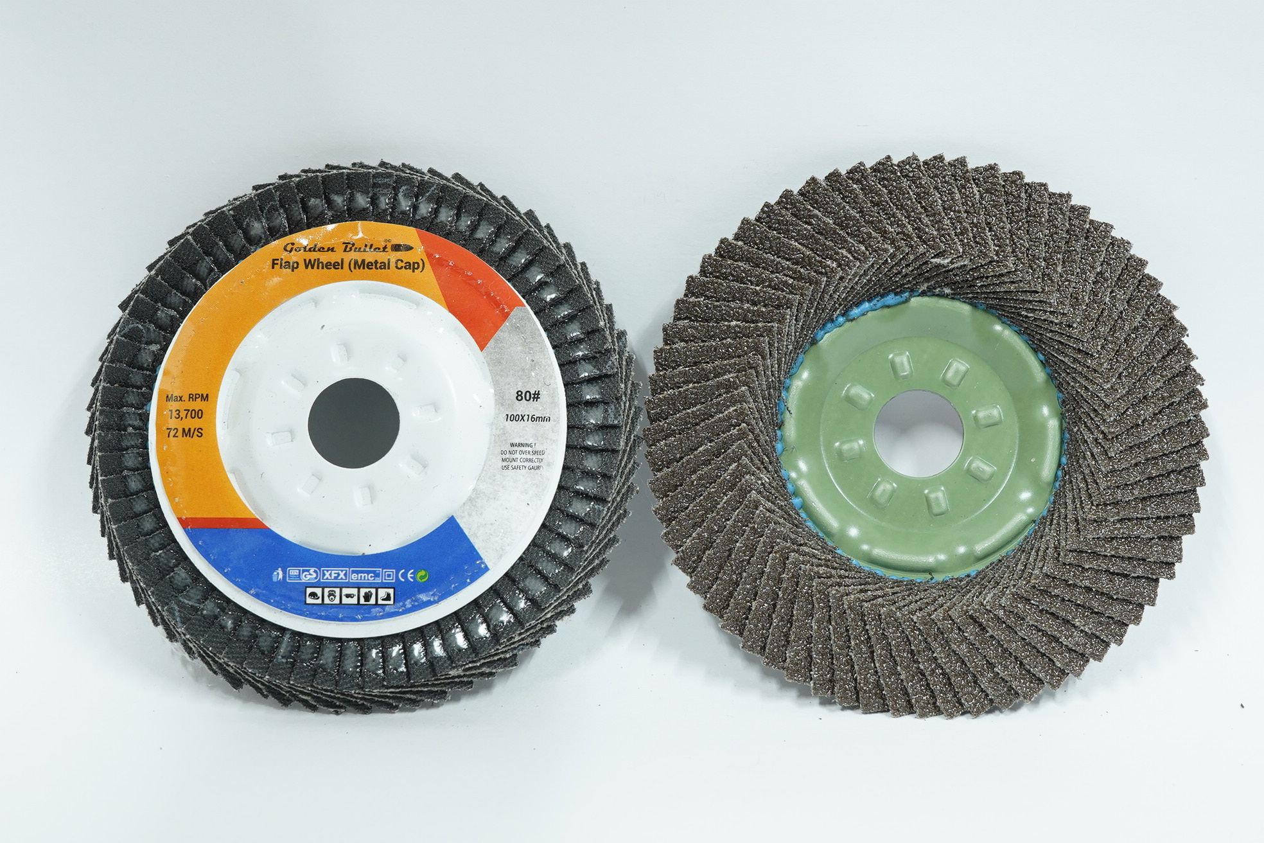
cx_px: 632
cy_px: 422
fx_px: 1931
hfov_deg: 36.2
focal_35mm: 55
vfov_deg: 24.6
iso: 800
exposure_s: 1/4
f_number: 8
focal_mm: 37
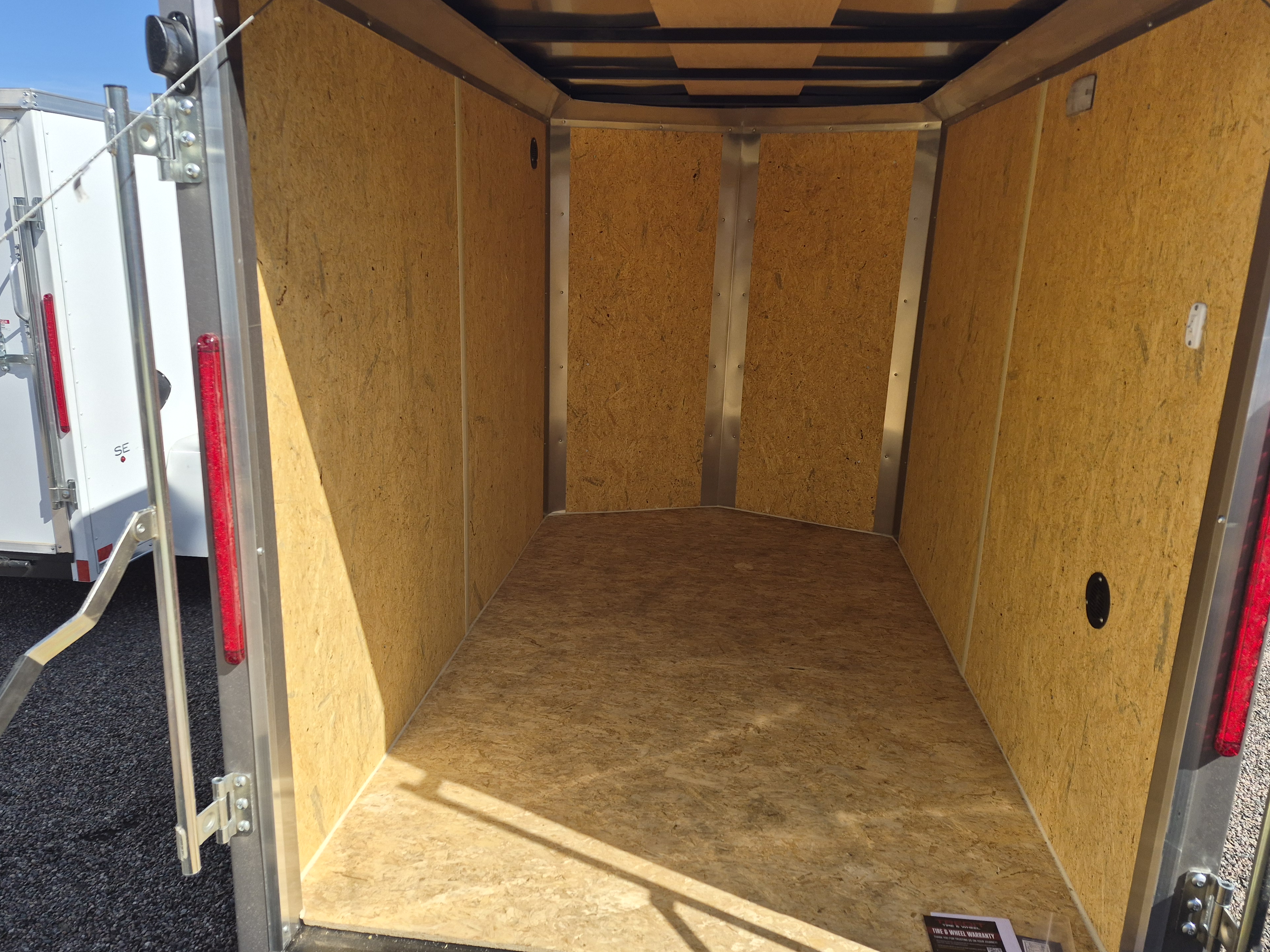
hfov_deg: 71.6
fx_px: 881
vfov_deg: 56.8
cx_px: 625
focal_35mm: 24
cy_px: 469
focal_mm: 5.4
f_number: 1.8
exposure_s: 1/5552
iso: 80
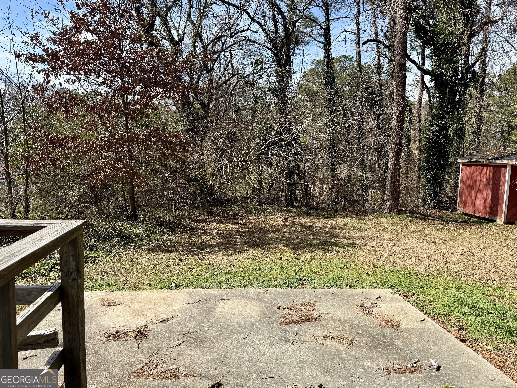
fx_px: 358
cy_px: 194
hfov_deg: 71.6
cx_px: 258
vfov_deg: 56.8
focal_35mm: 24
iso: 80
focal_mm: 6.76
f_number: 1.78
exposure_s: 1/2370
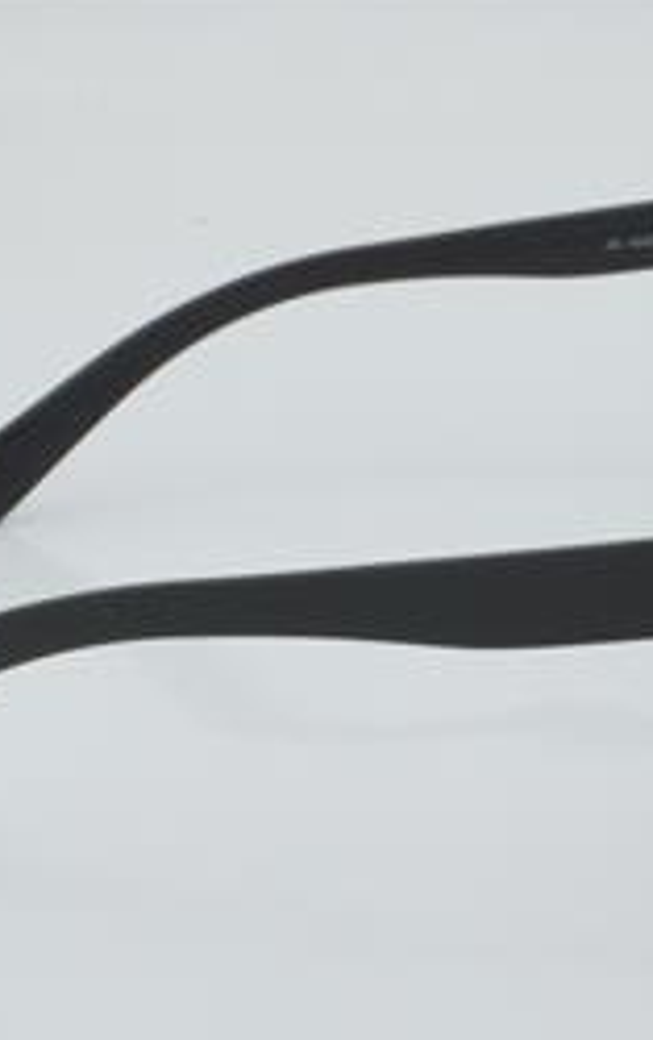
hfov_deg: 10.7
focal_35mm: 122
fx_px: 3462
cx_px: 507
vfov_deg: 17.1
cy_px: 532
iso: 100
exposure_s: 1/3
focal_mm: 50
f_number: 32
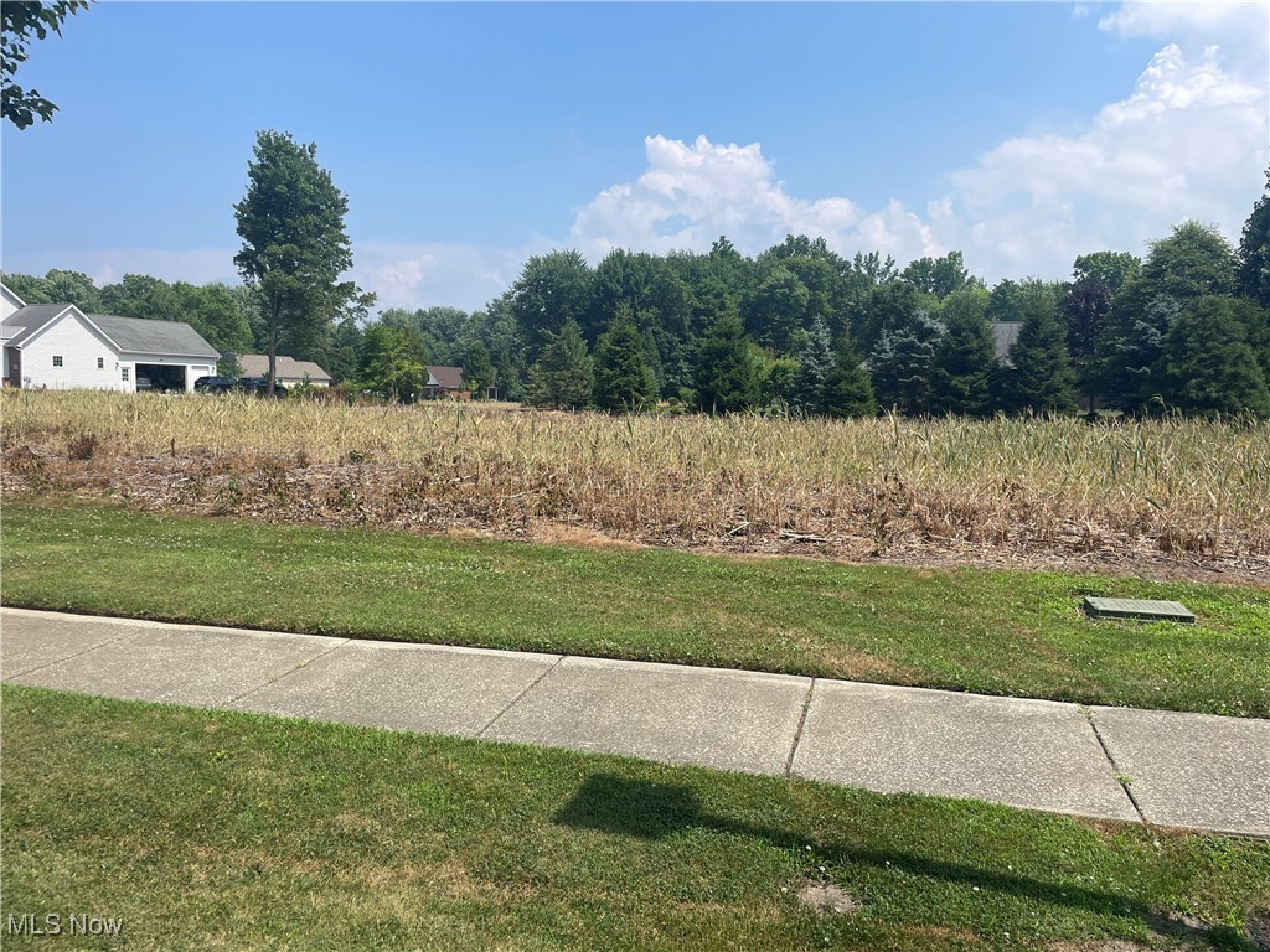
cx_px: 635
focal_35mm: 26
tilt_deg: -4.2
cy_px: 476
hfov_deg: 67.3
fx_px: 954
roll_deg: -0.5
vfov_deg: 53.1
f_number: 1.6
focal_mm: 4.2
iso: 32
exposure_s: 1/3509
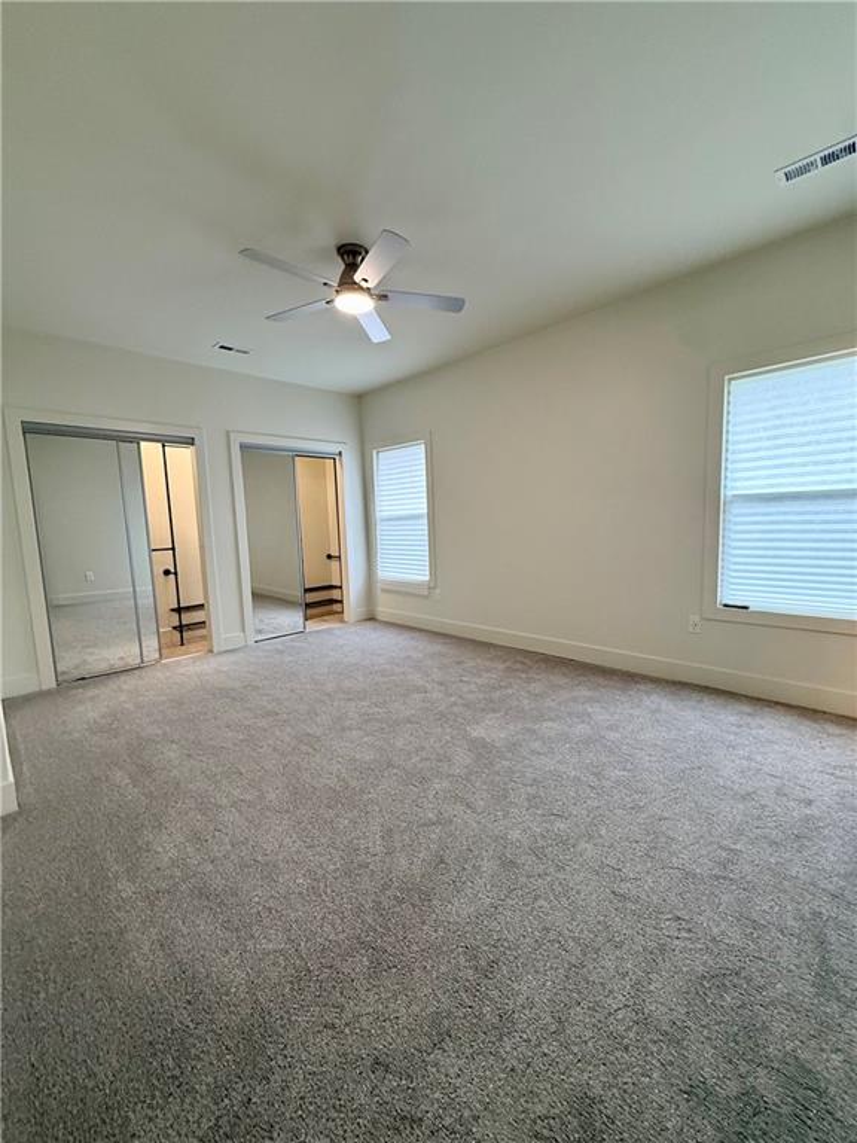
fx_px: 462
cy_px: 572
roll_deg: +1.3
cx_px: 428
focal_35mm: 14
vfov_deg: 102.1
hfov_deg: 85.7
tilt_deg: -5.8
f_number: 2.2
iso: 200
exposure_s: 1/120
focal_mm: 2.22
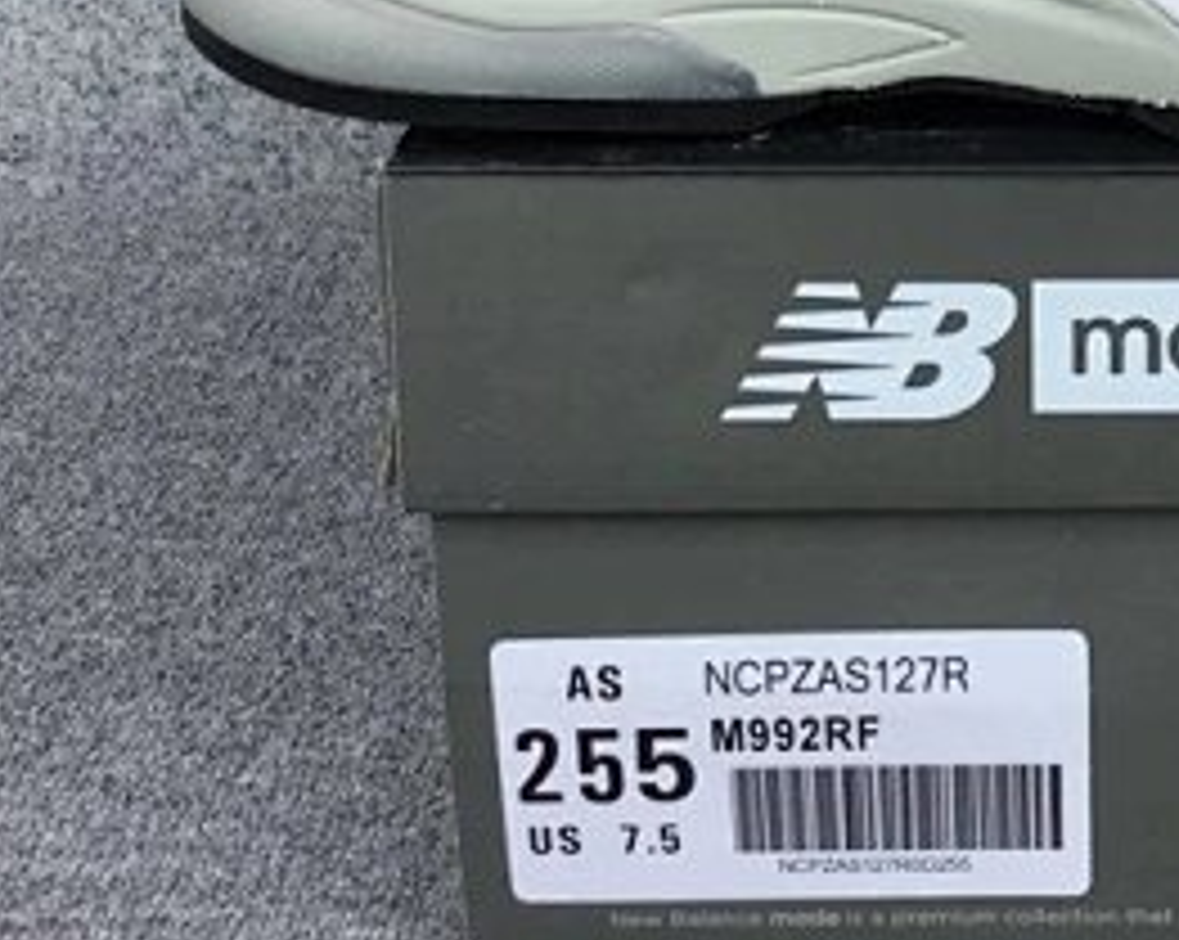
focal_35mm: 74
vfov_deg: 19.9
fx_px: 2579
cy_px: -63
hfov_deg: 24.6
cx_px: 1166
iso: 25
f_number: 2.4
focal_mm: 3.3
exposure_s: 1/397
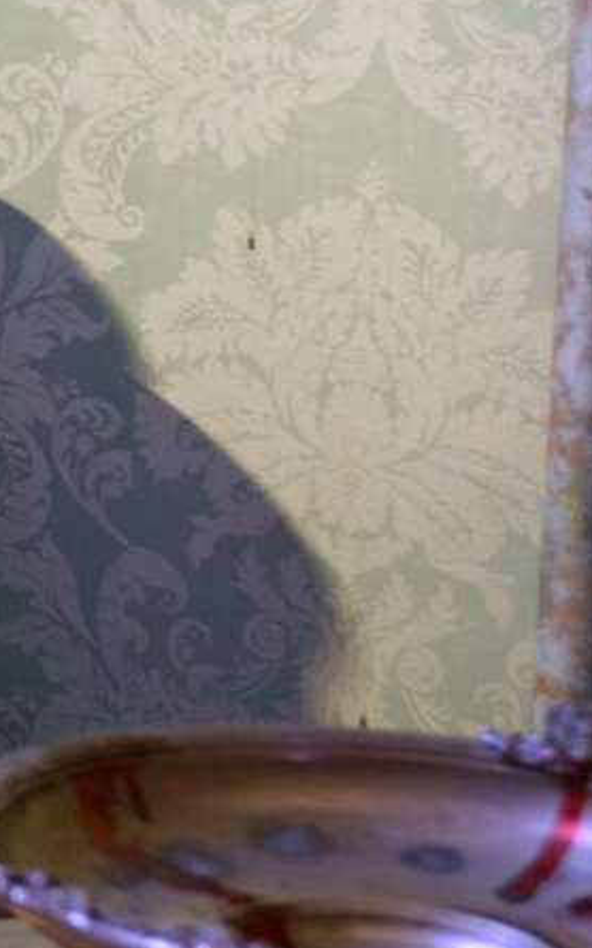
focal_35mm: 175
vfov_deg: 11.8
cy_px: 55
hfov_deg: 7.0
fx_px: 4528
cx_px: -928
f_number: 4.5
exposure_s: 1/2
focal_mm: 25
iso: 320
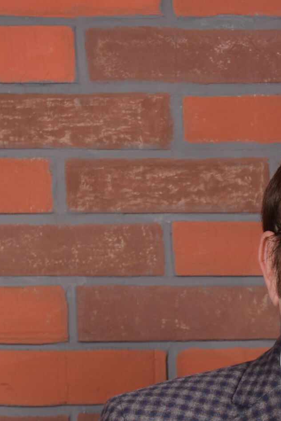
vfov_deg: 10.1
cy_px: 517
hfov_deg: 6.8
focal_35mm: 200
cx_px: 376
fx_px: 2340
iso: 100
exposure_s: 1/160
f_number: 6.3
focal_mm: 44
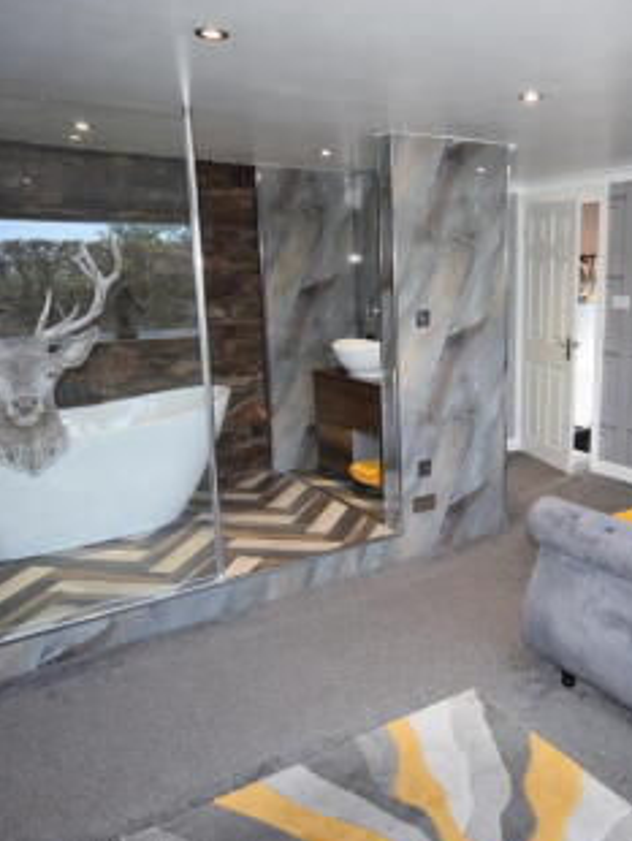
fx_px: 699
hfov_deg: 47.4
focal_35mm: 29
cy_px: 422
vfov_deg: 62.1
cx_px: 448
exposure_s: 1/80
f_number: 4.5
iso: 800
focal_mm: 13
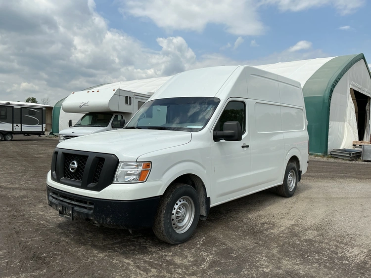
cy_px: 139
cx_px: 186
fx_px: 300
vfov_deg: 49.8
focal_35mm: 28
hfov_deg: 63.4
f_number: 1.8
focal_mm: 3
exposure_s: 1/3125
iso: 25
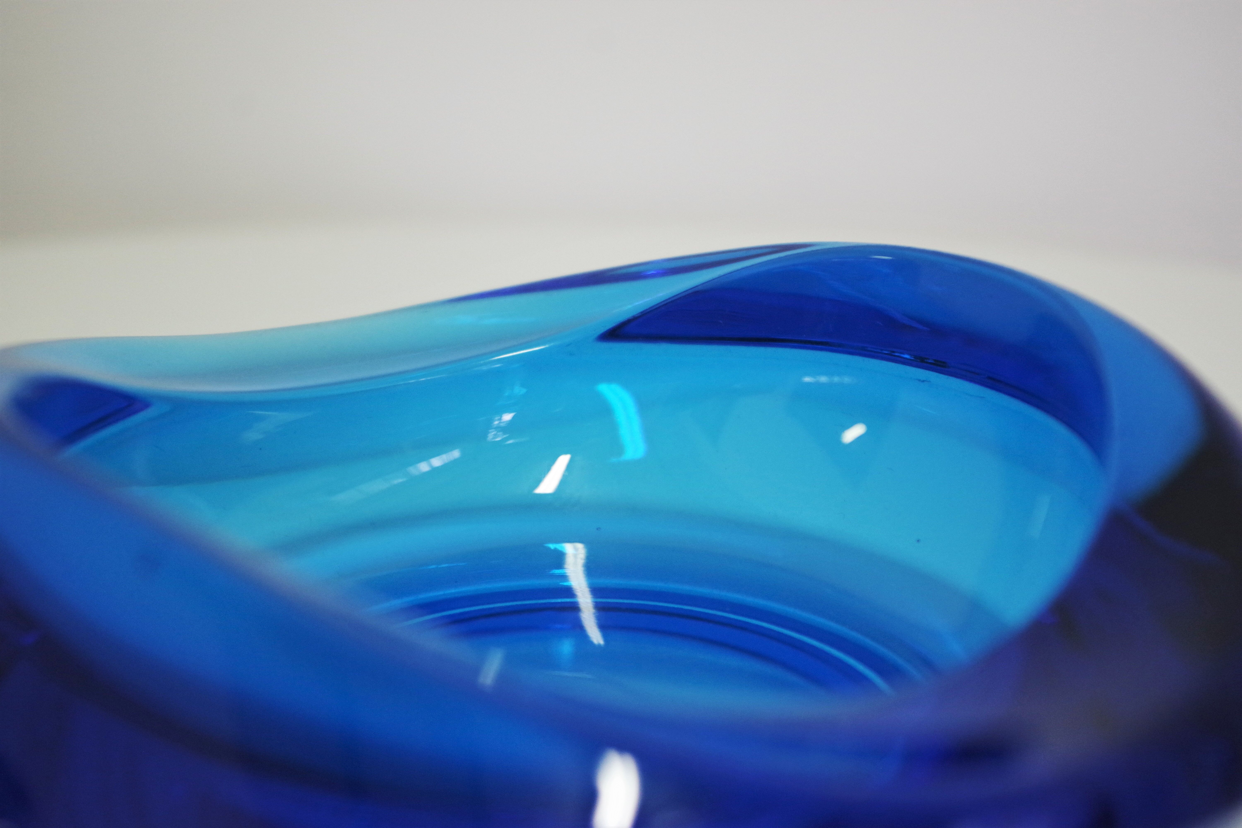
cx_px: 621
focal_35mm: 57
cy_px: 414
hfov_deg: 35.1
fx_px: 1966
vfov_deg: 23.8
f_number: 4.5
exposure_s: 1/80
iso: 800
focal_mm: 37.5
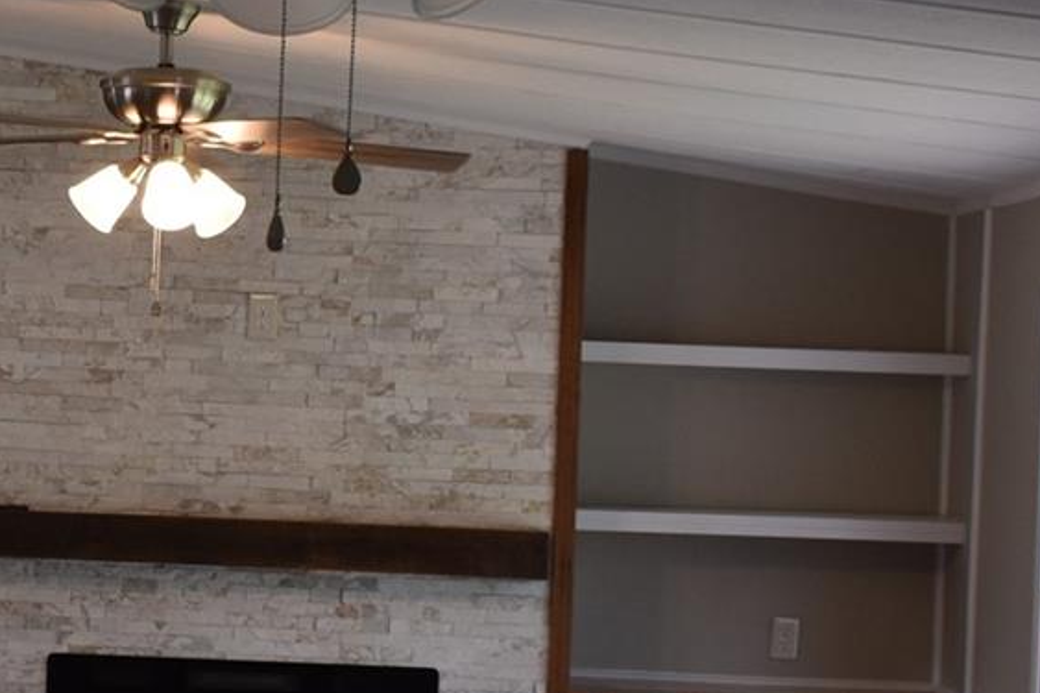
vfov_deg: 11.4
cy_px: 592
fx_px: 3465
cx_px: 55
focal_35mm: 120
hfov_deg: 16.8
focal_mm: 22
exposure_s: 1/80
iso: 400
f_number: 4.5
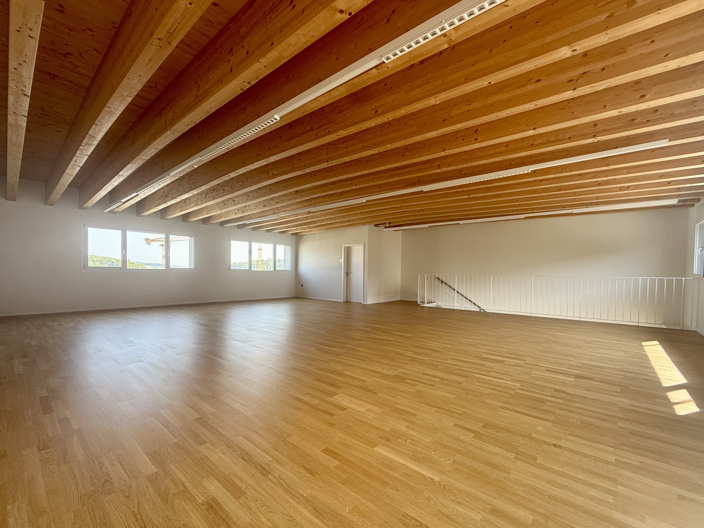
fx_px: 305
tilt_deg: -0.9
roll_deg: -0.5
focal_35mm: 15
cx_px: 328
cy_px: 280
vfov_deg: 81.7
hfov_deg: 98.0
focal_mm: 2.22
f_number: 2.2
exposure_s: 1/99
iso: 80
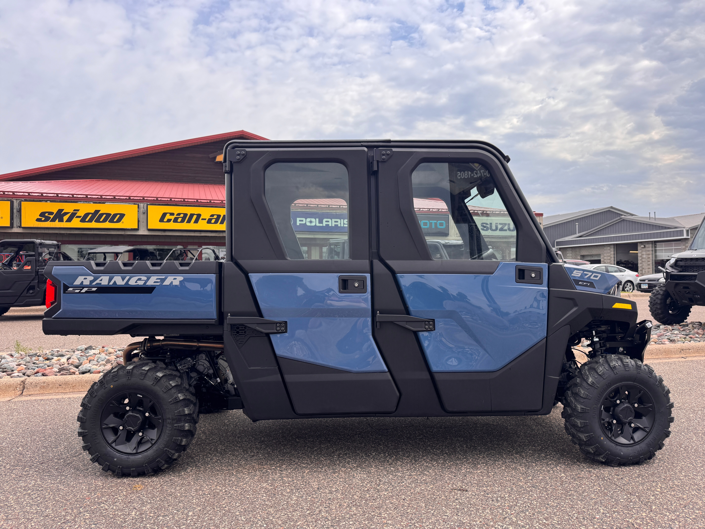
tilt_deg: +0.9
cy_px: 264
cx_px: 352
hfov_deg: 71.6
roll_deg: +0.1
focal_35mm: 24
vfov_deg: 56.8
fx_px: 489
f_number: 1.78
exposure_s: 1/2710
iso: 80
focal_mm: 6.76
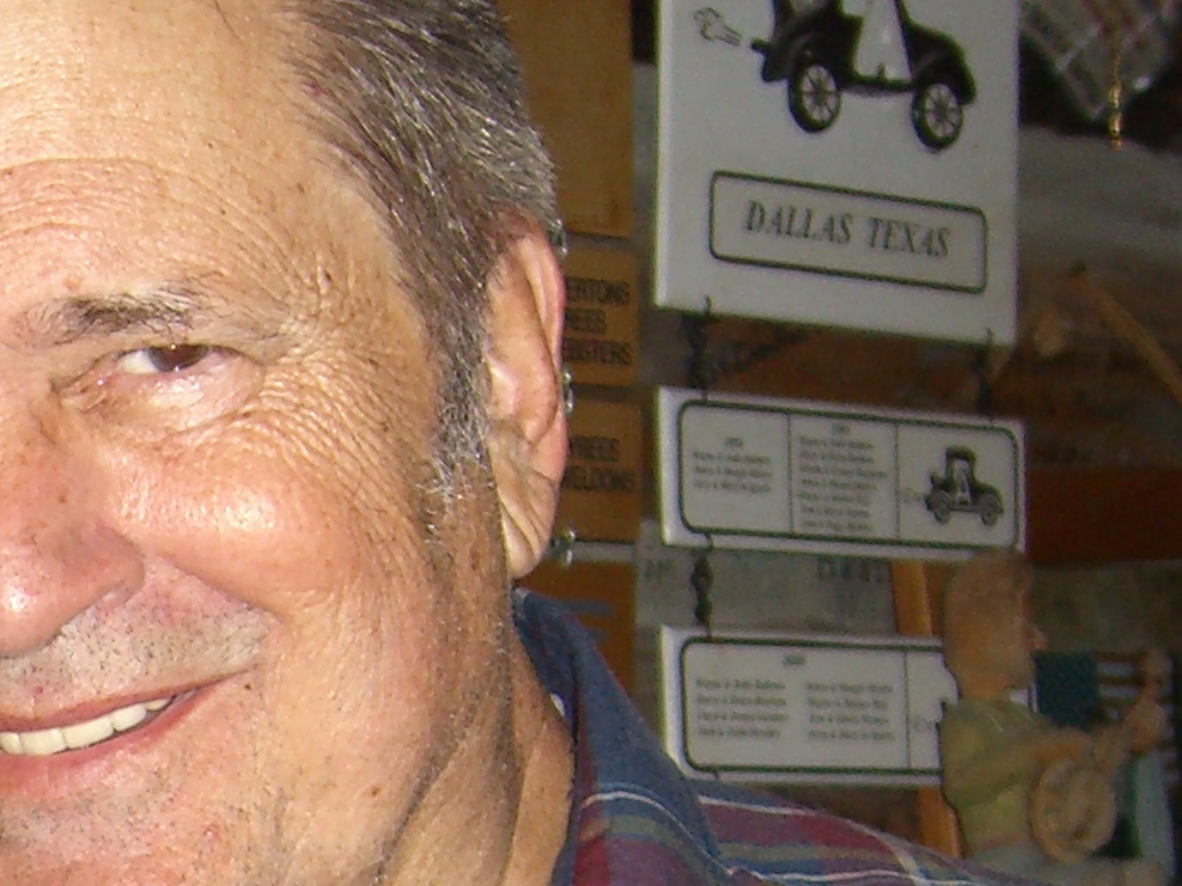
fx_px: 4746
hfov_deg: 13.5
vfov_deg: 10.3
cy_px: 1343
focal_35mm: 139
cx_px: -485
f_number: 2.8
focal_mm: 7.9
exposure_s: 1/60
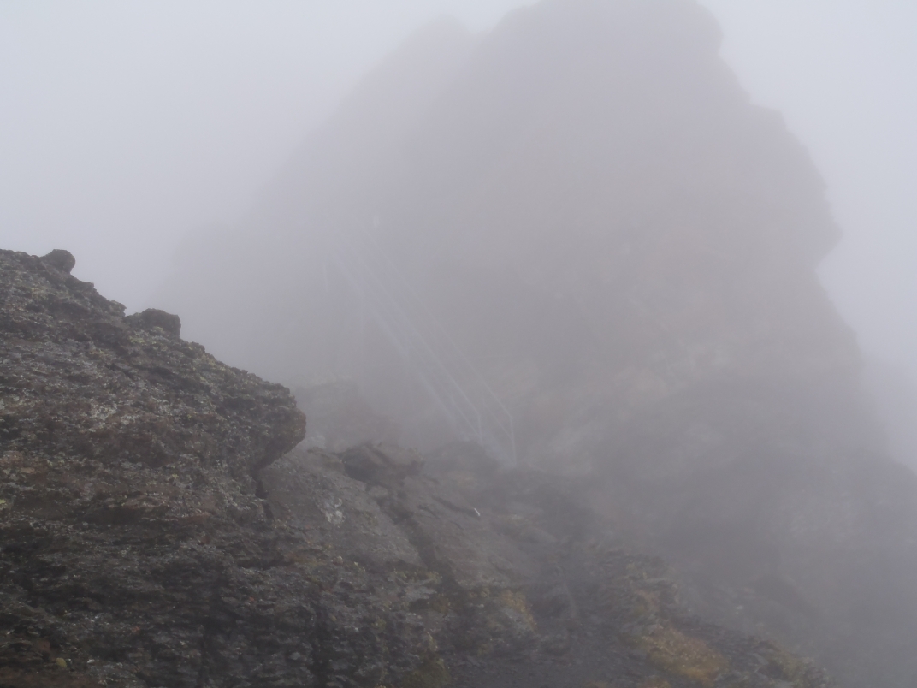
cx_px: 458
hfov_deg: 51.4
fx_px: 954
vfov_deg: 39.7
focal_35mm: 36
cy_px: 344
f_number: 5
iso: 80
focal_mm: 6.53
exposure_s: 1/250
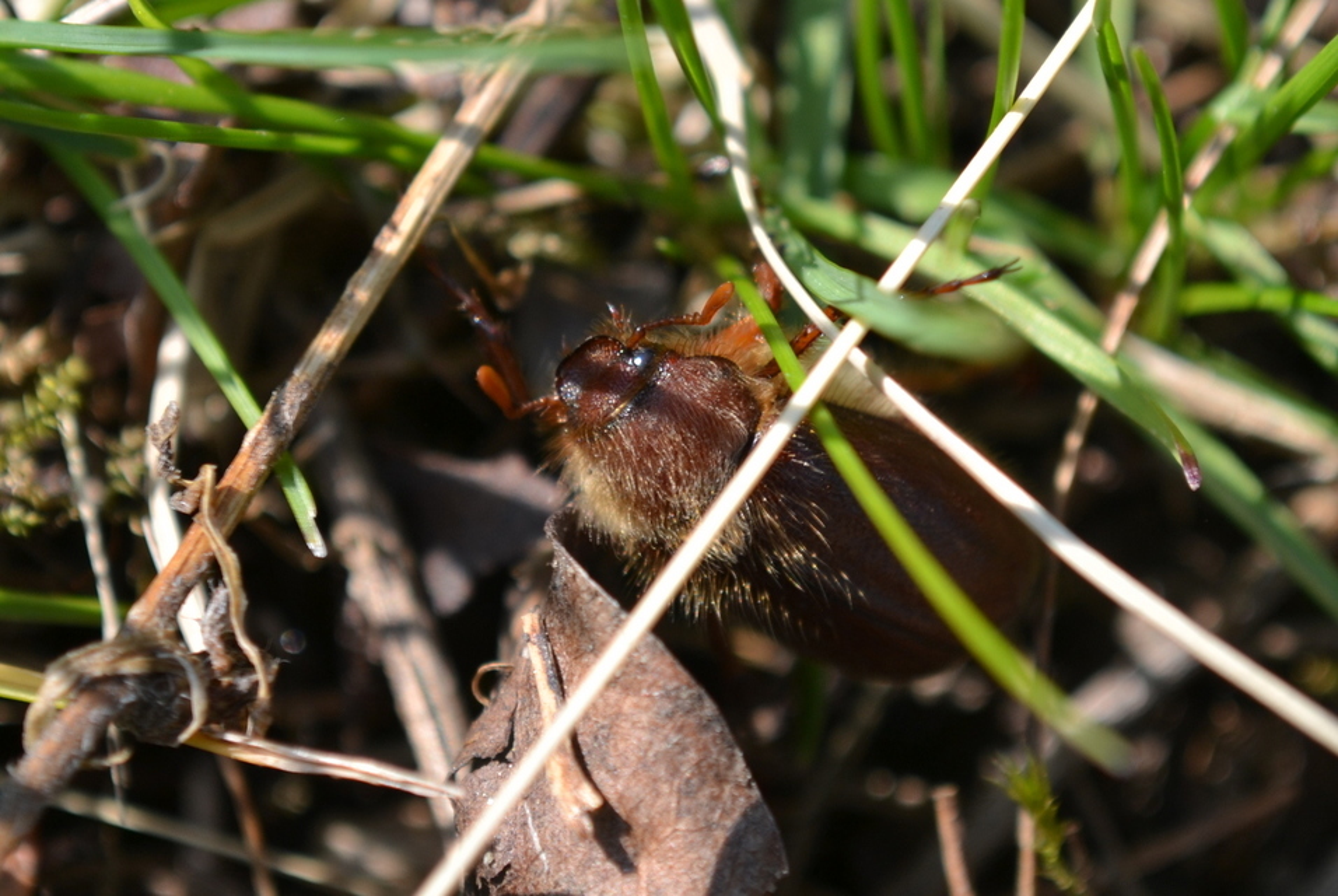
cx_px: 669
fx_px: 3070
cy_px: 448
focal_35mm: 82
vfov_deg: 16.6
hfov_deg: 24.6
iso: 100
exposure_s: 1/160
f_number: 6.3
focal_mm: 55
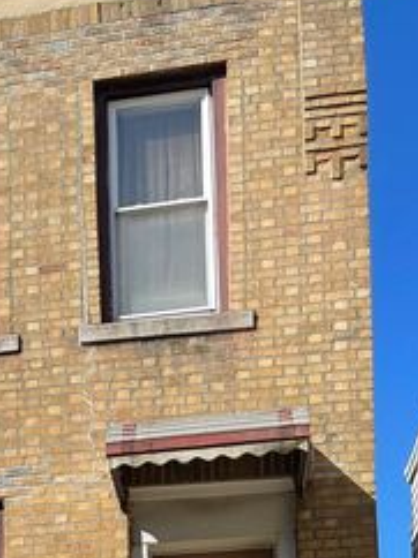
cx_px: -28
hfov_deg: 20.4
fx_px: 1113
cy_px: 737
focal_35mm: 69
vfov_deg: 24.4
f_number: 1.6
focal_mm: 5.1
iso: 32
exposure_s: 1/3448
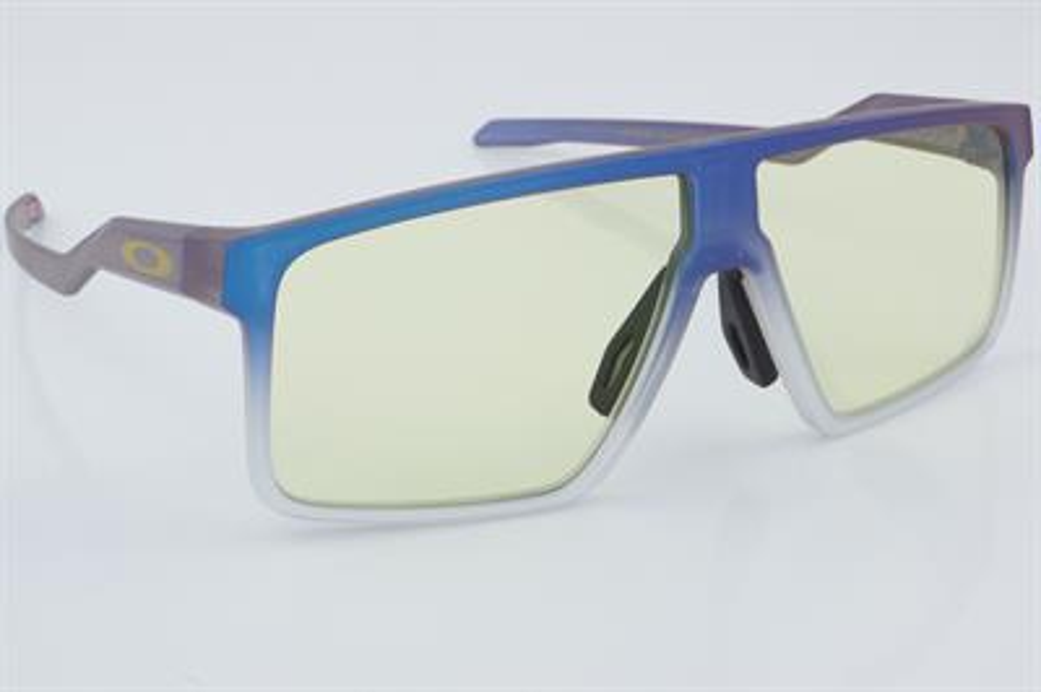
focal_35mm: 75
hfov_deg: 27.0
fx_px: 2167
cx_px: 520
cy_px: 346
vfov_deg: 18.2
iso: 100
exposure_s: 1/4
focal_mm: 50
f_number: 32
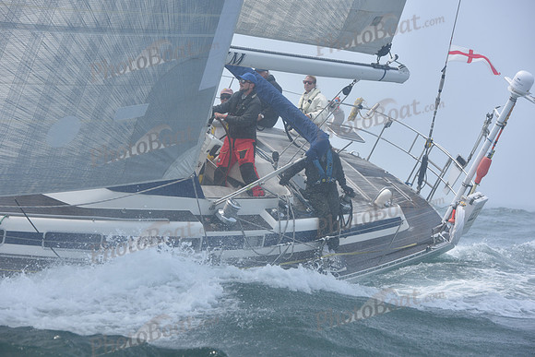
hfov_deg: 14.7
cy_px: 178
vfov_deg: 9.8
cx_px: 268
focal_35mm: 140
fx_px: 2081
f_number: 8
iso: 320
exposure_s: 1/800
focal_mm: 140
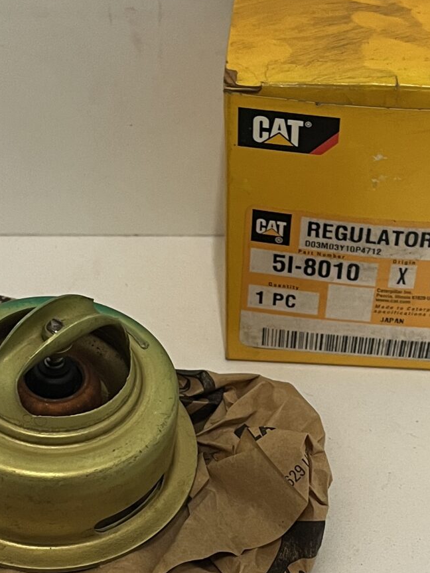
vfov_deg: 25.3
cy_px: 351
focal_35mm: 77
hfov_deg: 19.1
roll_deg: -1.7
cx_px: 252
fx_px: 1275
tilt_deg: -41.0
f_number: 1.6
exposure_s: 1/50
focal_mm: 5.1
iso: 160
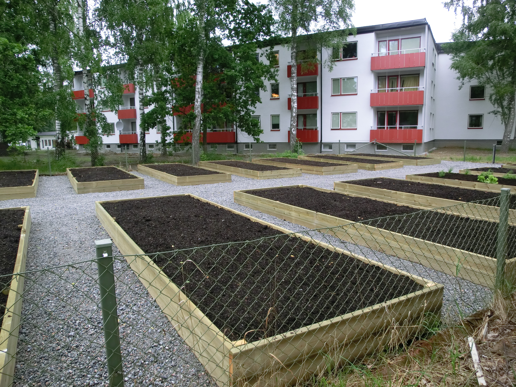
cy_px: 194
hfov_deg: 71.6
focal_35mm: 24
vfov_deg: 56.8
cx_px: 258
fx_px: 358
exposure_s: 1/125
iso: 80
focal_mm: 4.24
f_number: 3
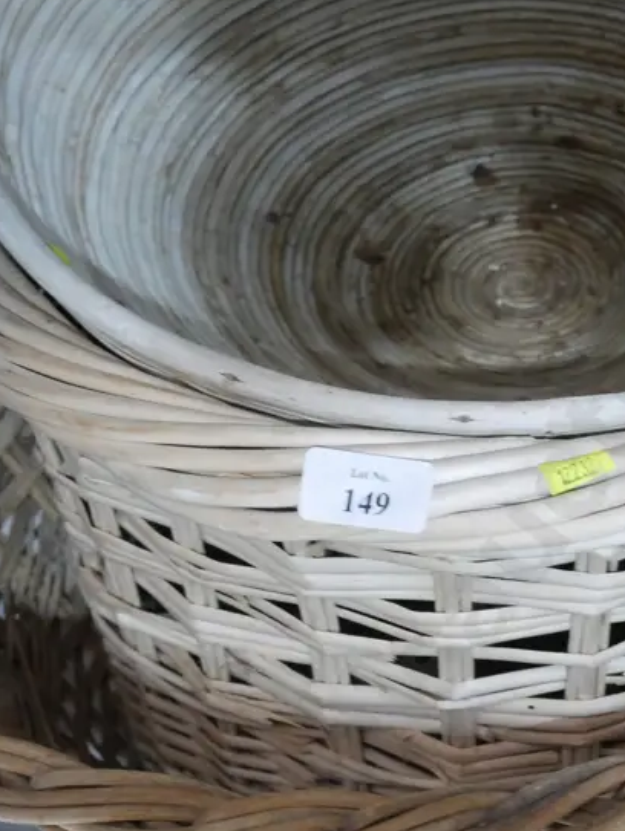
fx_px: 1996
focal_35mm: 83
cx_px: 532
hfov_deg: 17.6
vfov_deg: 23.5
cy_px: 534
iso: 3200
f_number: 4.7
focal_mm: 22
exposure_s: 1/60
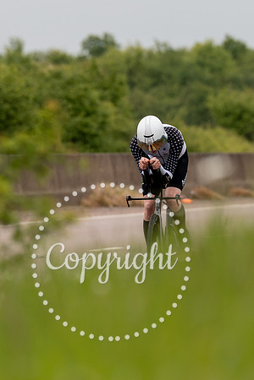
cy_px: 196
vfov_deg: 3.8
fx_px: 5675
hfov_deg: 2.6
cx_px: 172
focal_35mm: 536
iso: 250
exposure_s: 1/1000
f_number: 3.5
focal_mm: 200
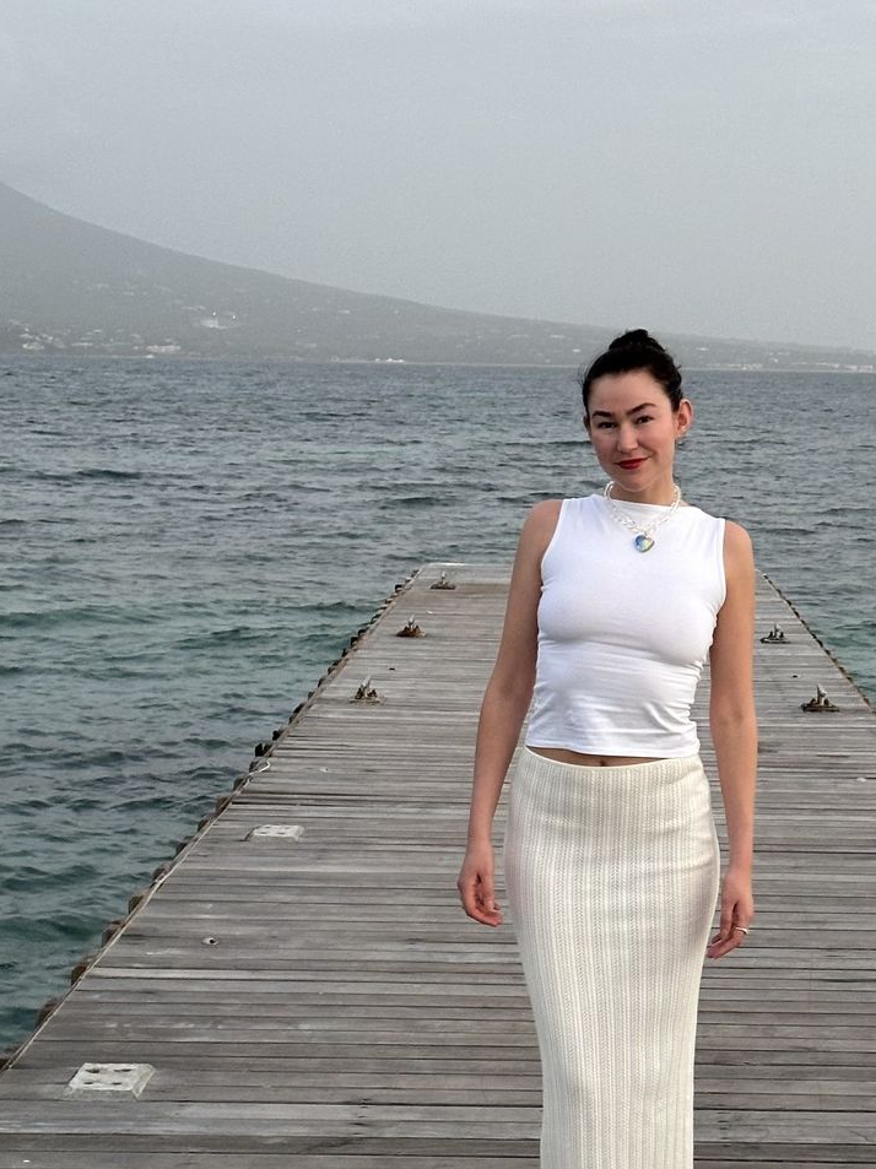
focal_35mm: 86
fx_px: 2904
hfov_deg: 17.1
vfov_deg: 22.8
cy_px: 665
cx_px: 642
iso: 200
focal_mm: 6.86
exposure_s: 1/40
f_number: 1.78
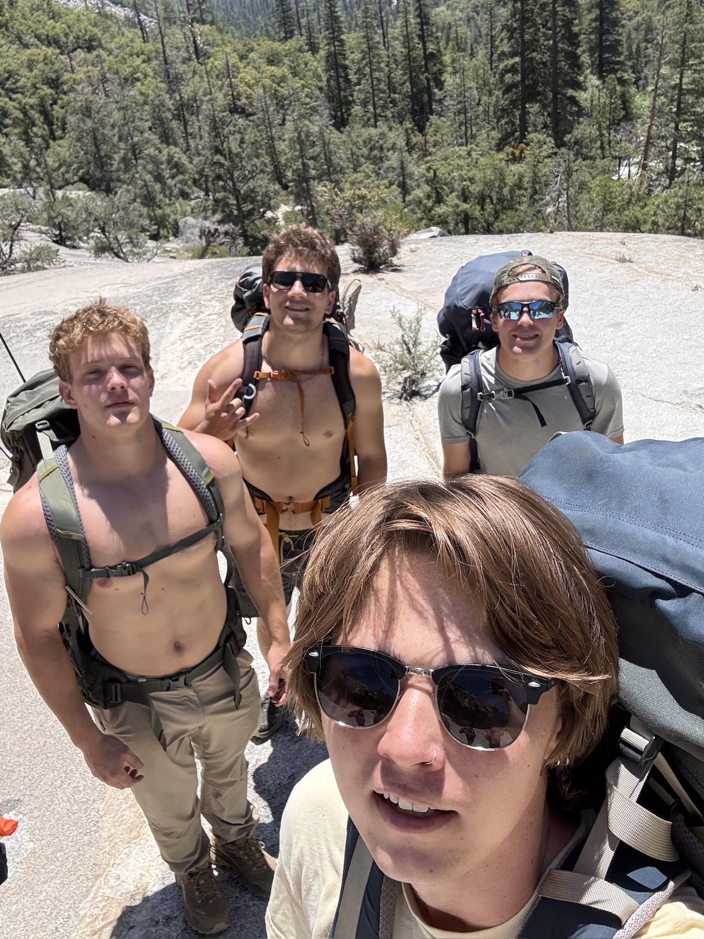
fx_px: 813
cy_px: 470
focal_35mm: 30
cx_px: 352
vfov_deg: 60.0
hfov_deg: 46.8
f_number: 1.9
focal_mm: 2.69
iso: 40
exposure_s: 1/1080
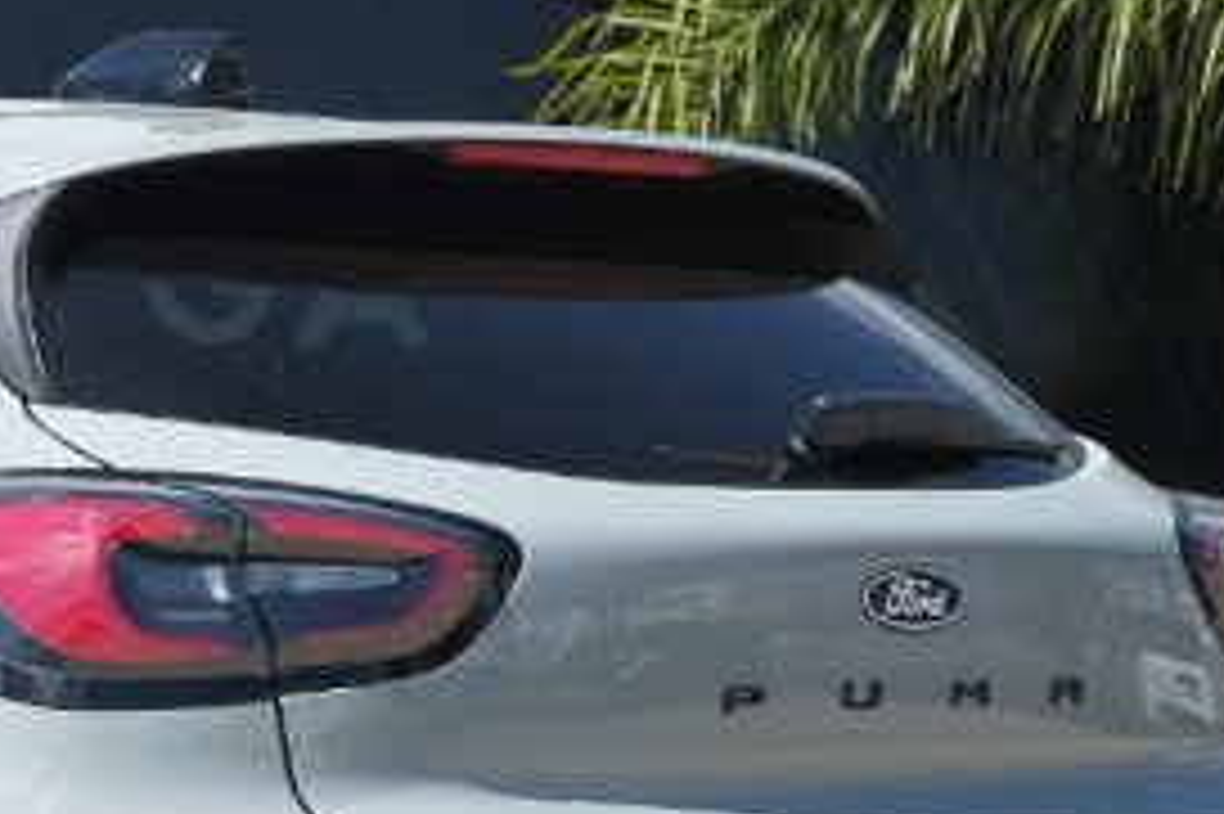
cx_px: -220
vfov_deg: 7.5
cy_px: 938
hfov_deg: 11.2
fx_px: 6150
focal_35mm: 181
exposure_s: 1/320
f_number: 9
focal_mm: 32.3
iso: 160
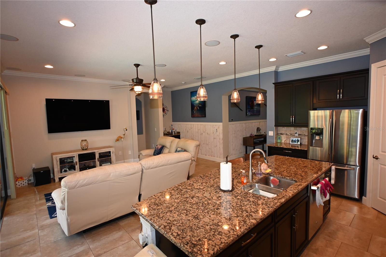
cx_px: 193
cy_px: 128
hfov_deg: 90.0
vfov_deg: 67.3
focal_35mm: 18
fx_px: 193
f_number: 4
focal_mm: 12
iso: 500
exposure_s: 1/60
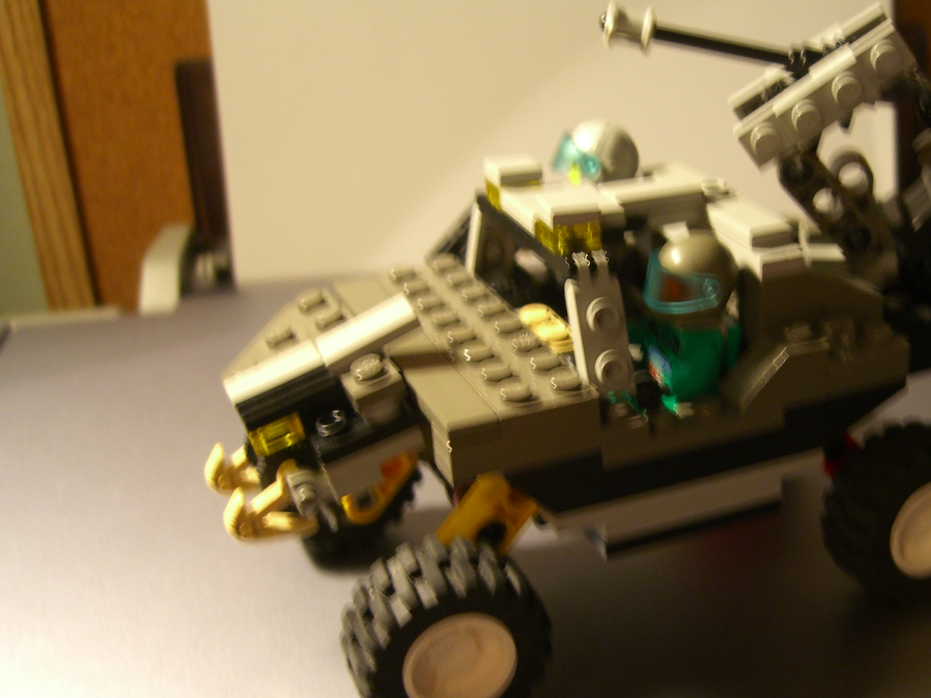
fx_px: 1398
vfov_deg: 27.9
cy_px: 458
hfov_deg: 36.4
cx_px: 628
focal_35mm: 52
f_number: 2.8
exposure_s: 1/8
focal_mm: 7.9
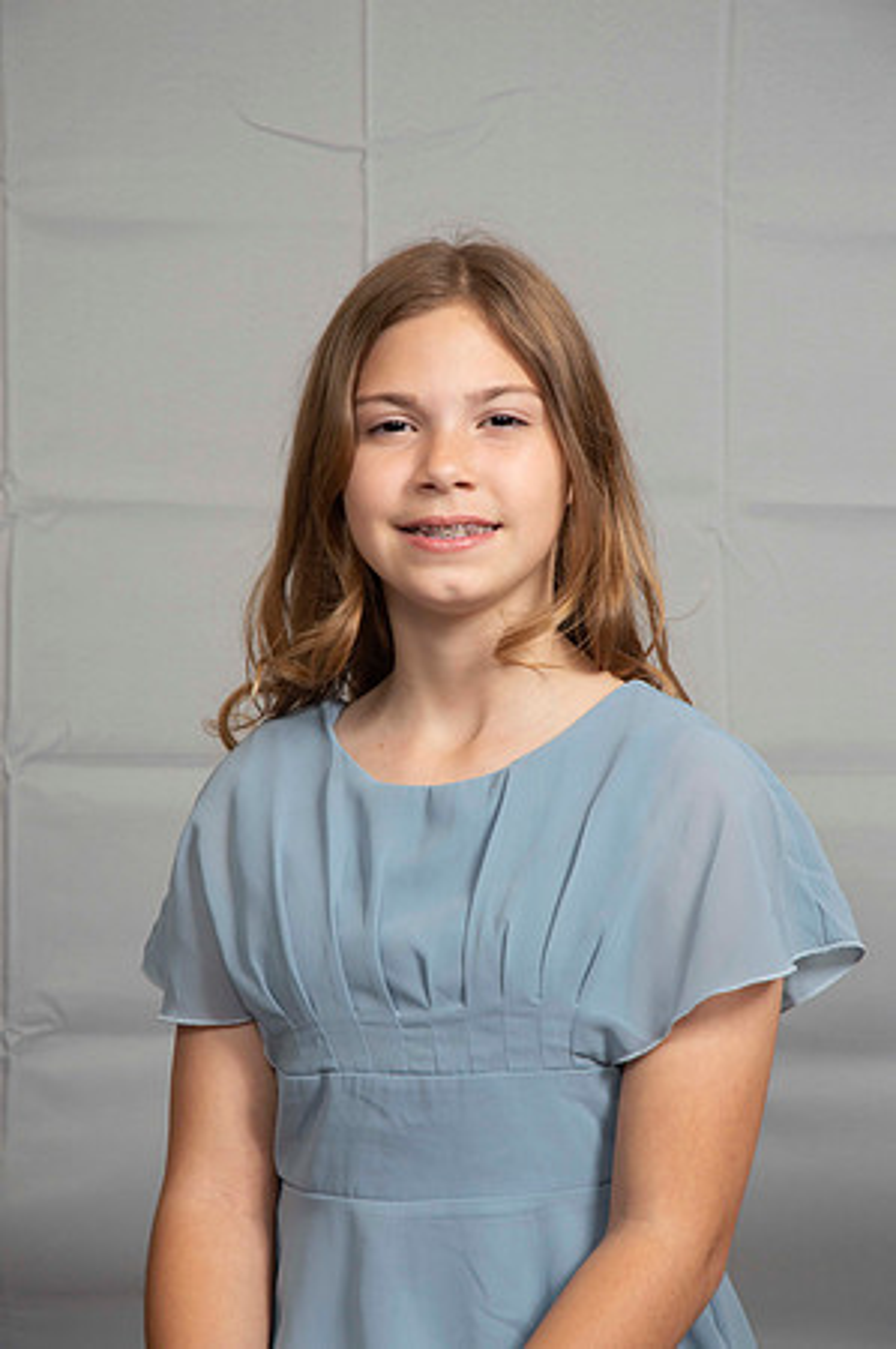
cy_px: 674
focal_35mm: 105
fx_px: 3929
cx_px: 448
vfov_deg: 19.5
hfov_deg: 13.0
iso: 100
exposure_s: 1/60
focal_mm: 70
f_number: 6.3
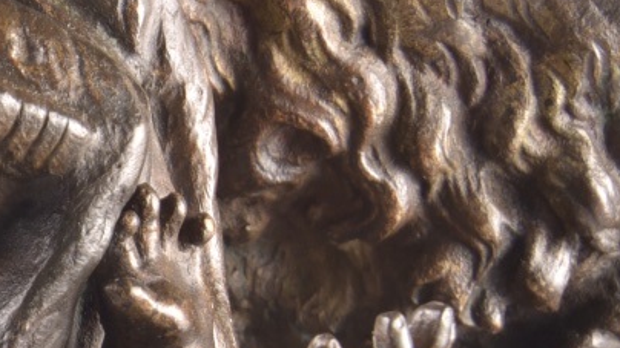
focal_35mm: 255
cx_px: -292
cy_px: 366
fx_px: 4191
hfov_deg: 8.3
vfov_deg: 4.7
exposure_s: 1/125
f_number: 20
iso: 400
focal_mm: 82
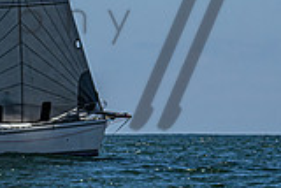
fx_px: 3555
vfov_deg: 3.0
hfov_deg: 4.5
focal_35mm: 455
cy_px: -119
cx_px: 60
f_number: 5.6
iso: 320
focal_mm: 110
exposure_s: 1/5000
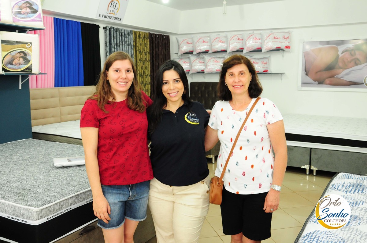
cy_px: 122
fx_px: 367
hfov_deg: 53.2
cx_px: 184
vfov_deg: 36.8
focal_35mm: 36
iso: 1250
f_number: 5.6
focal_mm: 24
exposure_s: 1/60
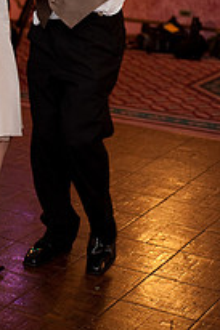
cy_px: 6
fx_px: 1001
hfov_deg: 12.4
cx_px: -15
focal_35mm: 109
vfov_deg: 18.3
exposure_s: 1/60
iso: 1250
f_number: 2.2
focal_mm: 50
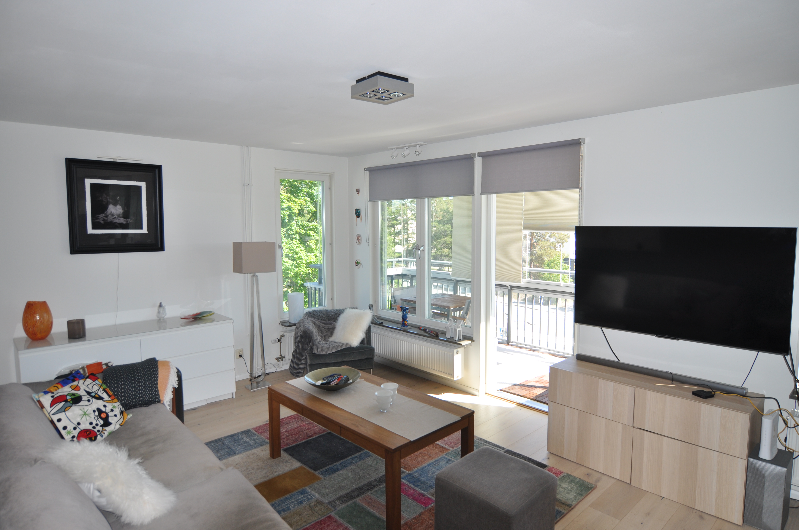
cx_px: 400
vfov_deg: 59.4
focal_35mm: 21
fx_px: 466
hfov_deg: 81.3
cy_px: 265
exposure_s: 1/200
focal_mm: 14
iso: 200
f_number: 7.1
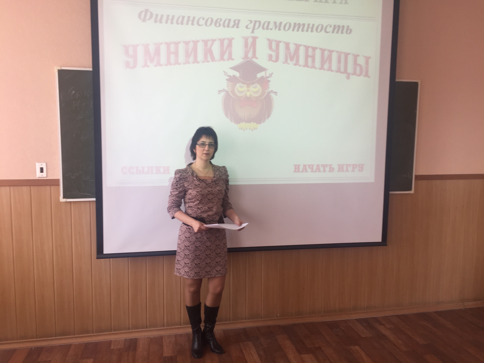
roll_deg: -0.7
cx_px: 242
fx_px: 405
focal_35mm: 29
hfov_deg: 61.7
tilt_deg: -6.6
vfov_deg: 48.2
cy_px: 182
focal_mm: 4.15
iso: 32
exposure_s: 1/50
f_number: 2.2
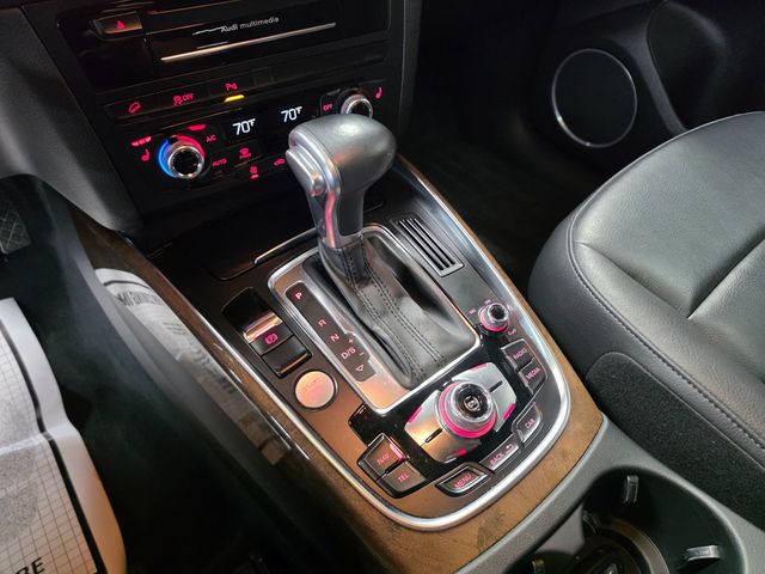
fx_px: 508
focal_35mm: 23
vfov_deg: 58.9
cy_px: 287
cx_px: 382
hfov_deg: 73.9
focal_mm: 6.3
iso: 1000
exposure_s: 1/120
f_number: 1.7
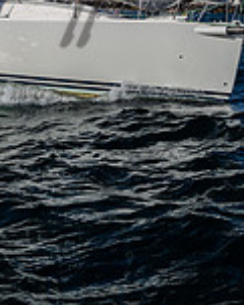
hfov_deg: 13.6
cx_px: 14
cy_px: -99
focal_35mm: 112
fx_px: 1010
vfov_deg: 16.2
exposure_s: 1/1000
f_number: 9
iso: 250
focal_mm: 40
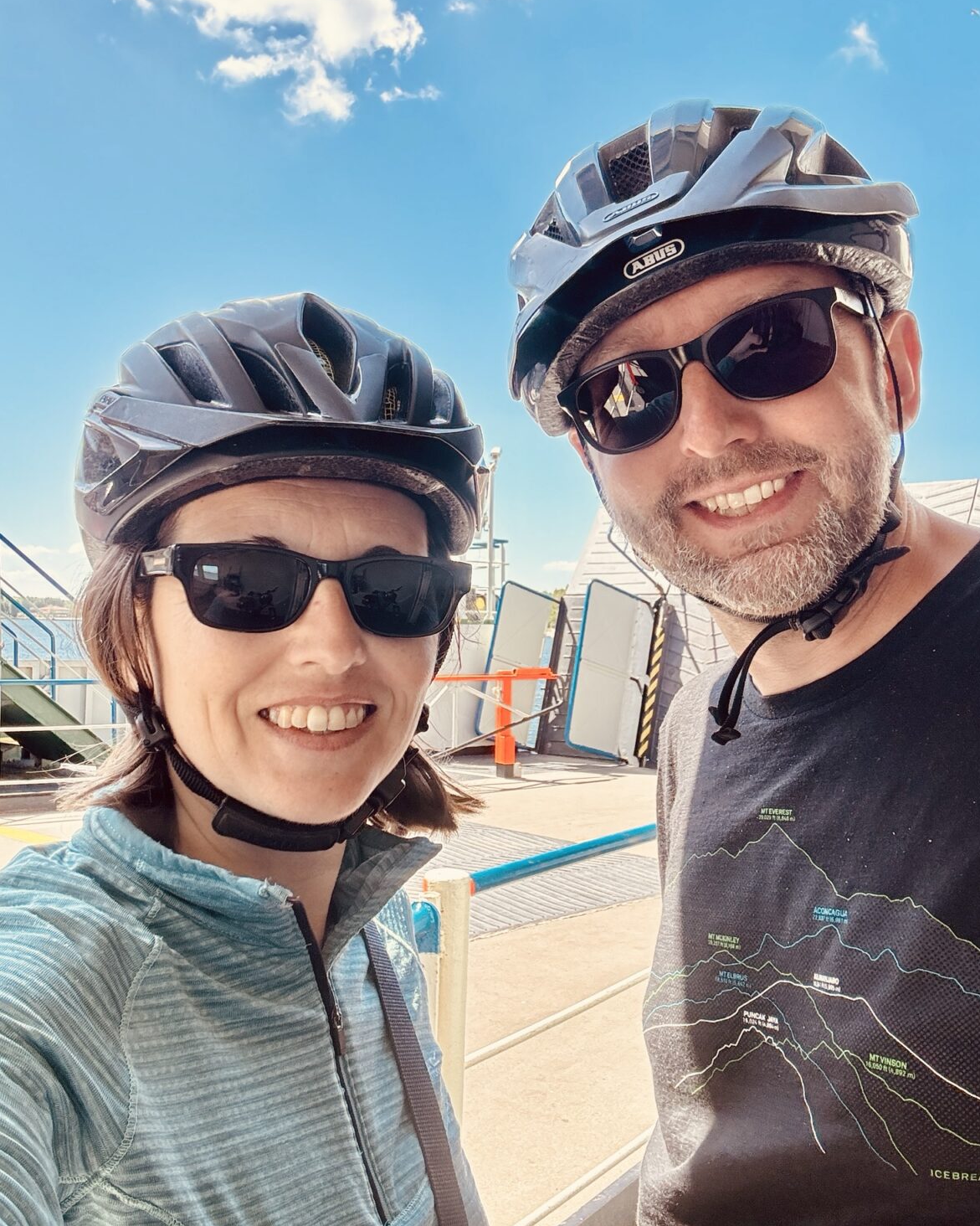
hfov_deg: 45.8
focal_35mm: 32
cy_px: 584
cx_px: 488
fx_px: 1160
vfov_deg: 55.6
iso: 32
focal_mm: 2.69
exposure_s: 1/172
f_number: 1.9
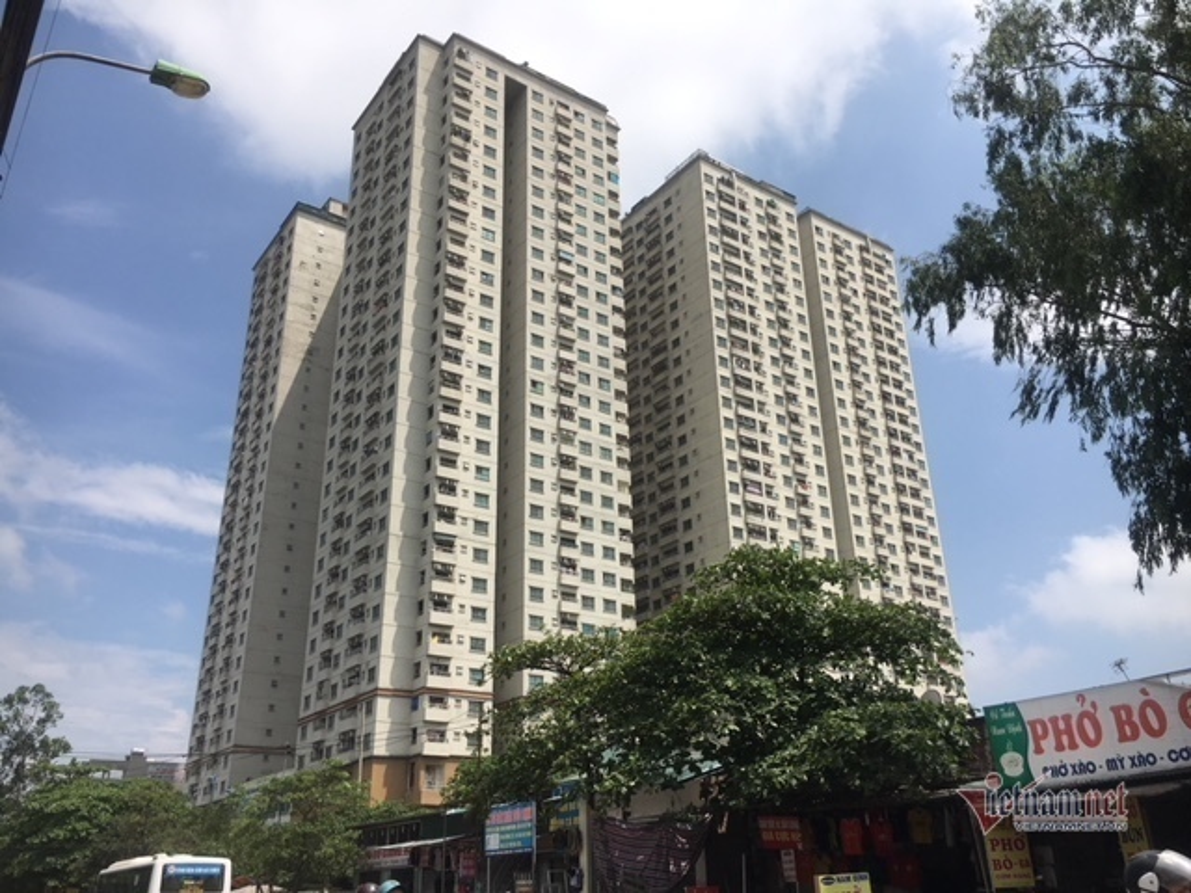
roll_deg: +1.8
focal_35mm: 29
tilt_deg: +22.1
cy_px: 446
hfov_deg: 61.7
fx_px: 998
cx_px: 596
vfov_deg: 48.2
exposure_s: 1/2481
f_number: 2.2
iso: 25
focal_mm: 4.15
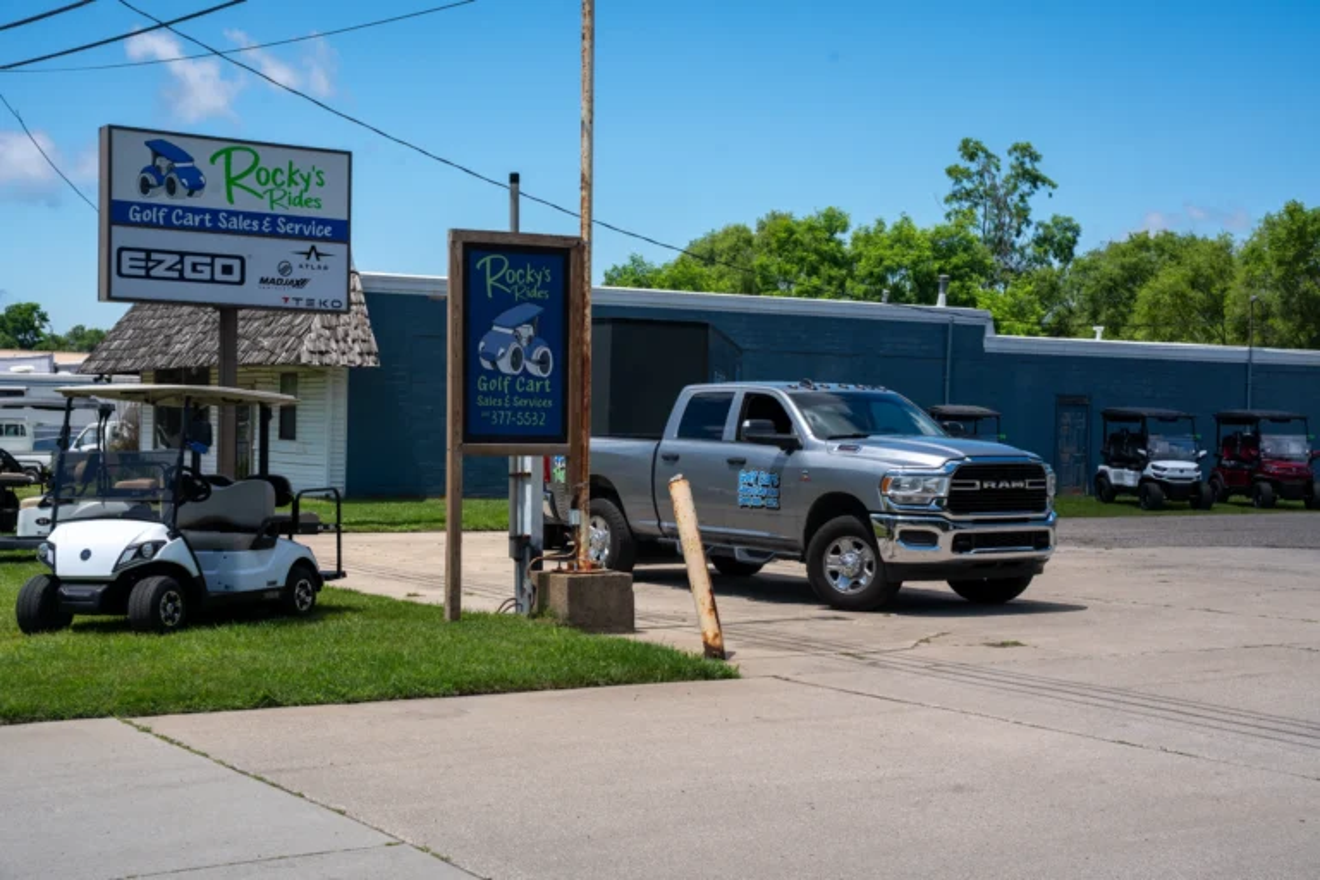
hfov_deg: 35.9
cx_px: 660
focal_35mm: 56
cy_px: 440
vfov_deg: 24.4
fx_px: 2035
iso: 100
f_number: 10
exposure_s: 1/160
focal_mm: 55.5
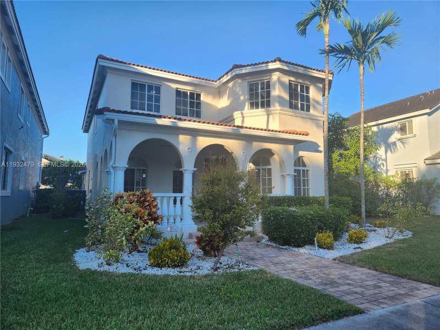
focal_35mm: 23
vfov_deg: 58.9
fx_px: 292
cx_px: 220
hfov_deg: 73.9
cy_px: 165
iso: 20
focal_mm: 5.4
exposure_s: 1/519
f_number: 1.8
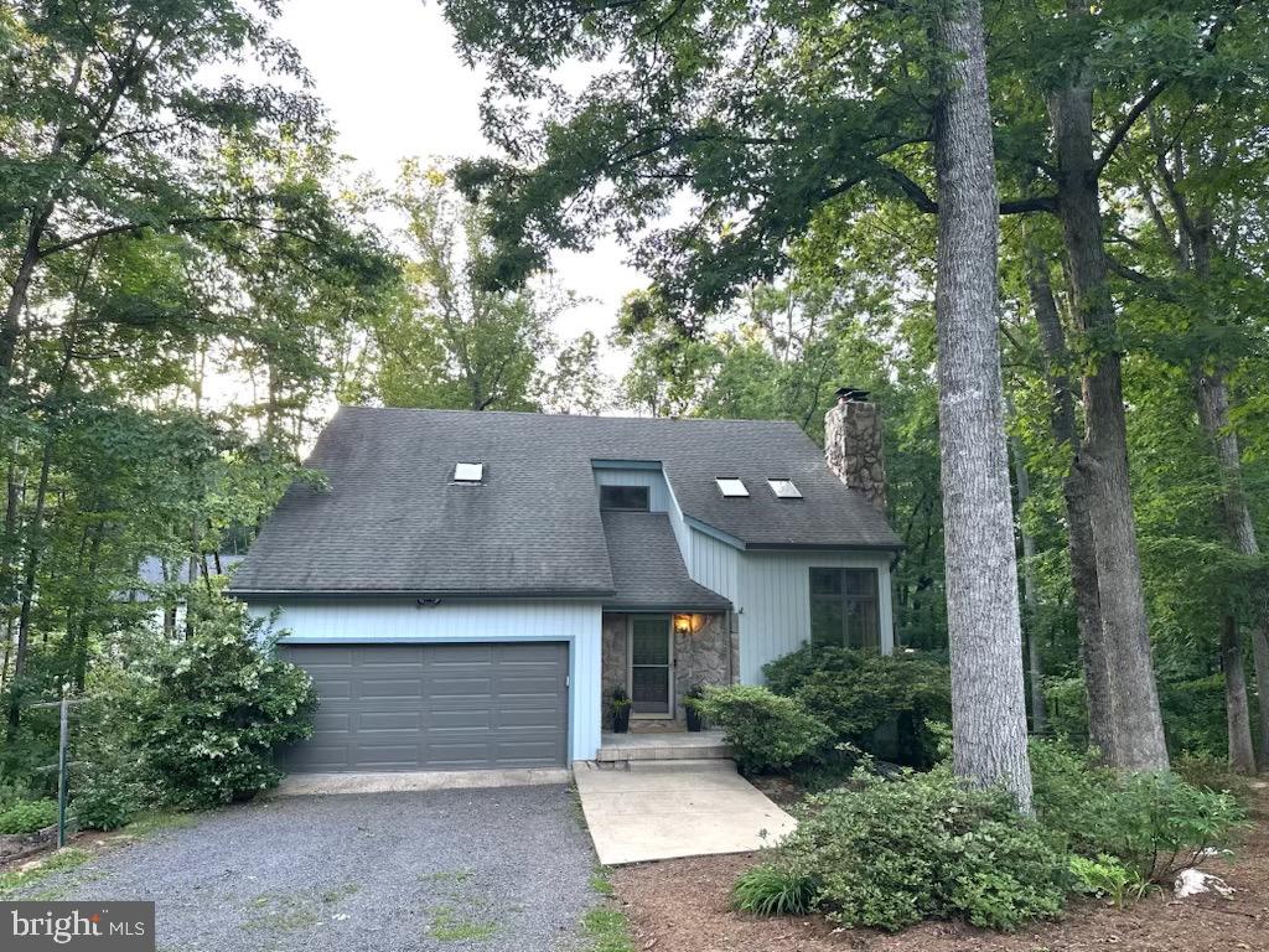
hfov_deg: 71.6
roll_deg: -0.6
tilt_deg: +7.5
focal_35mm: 24
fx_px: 880
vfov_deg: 56.8
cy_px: 476
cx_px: 634
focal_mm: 6.86
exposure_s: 1/121
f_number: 1.78
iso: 125
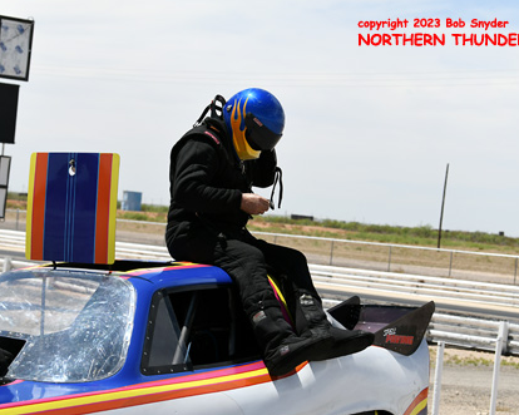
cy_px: 208
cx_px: 238
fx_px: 1827
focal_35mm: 119
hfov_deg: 16.2
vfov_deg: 13.0
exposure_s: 1/1250
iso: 160
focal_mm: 70
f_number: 5.6
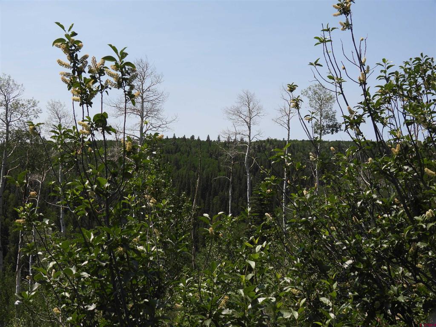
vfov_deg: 29.1
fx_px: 630
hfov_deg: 38.2
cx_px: 218
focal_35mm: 50
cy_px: 164
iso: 100
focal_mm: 8.9
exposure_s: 1/1600
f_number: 3.5
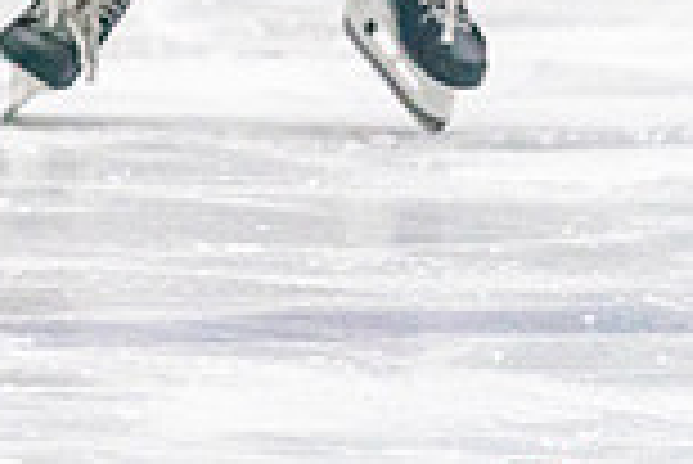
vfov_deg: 1.2
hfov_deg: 1.9
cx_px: -514
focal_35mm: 1110
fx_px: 21387
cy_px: -455
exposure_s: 1/1250
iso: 3200
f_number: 2.8
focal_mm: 200
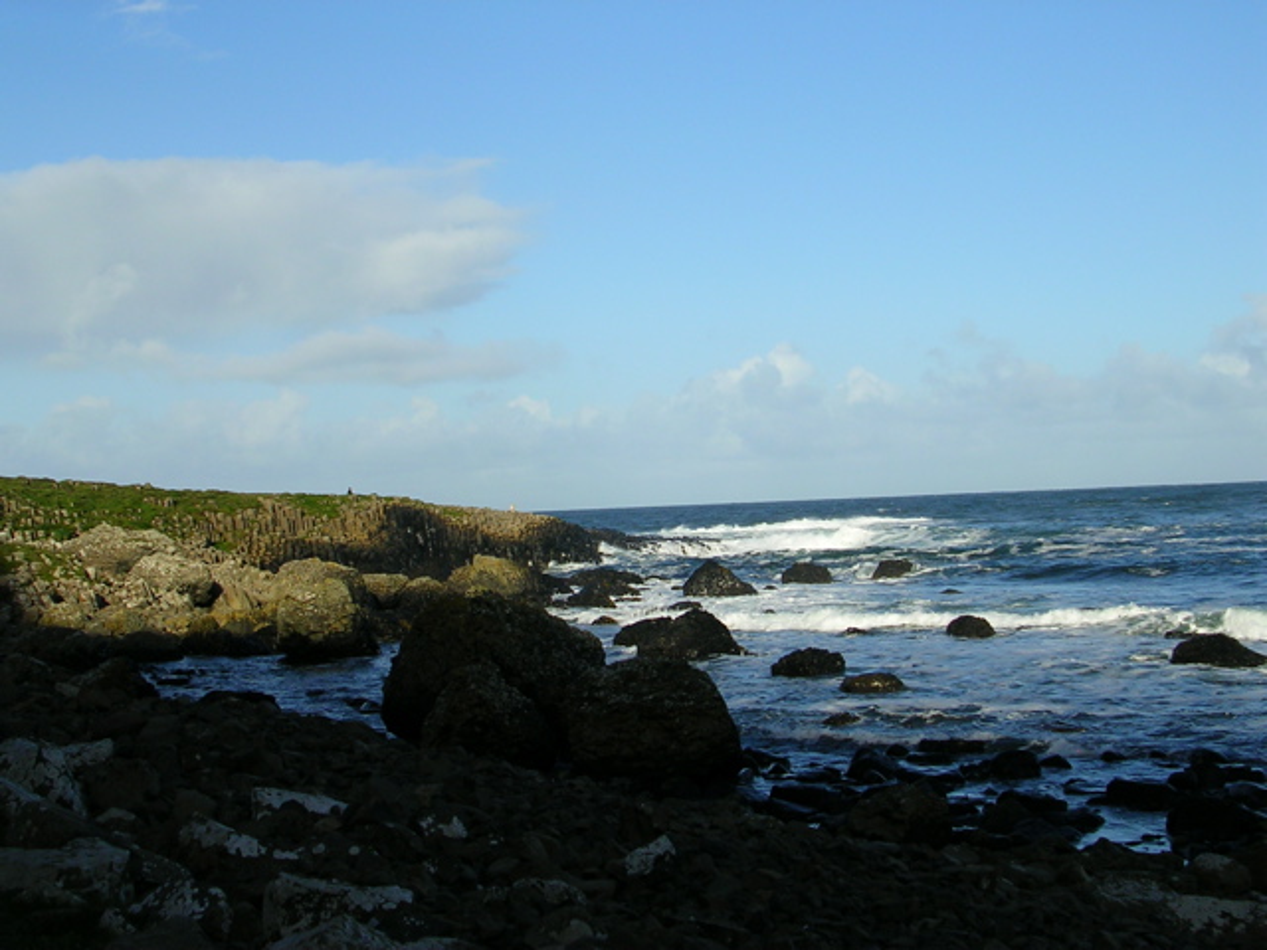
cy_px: 475
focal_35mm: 60
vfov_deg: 24.4
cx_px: 634
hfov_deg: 32.2
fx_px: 2196
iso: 50
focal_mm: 9.1
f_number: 3.4
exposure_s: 1/907
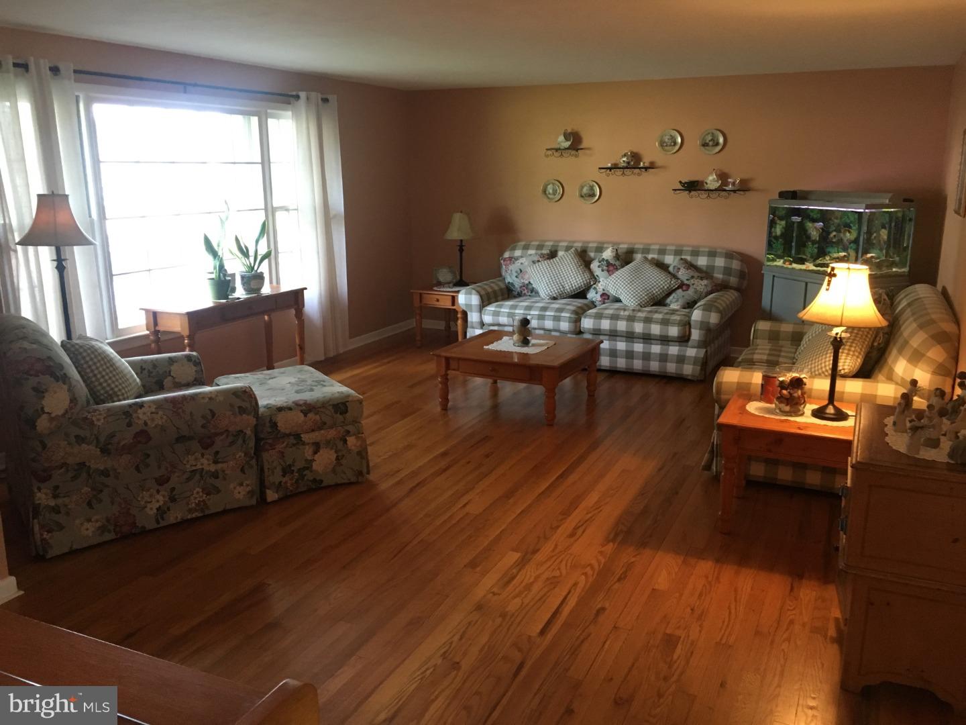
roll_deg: +1.2
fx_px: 809
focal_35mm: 29
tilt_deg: -12.9
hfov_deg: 61.7
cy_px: 362
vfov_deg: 48.2
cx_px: 483
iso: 160
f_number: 2.2
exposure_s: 1/30
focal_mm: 4.15
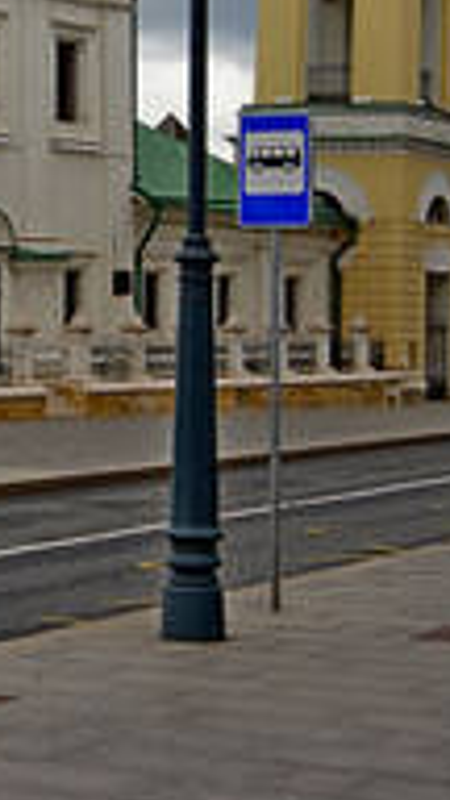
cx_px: -127
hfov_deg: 12.5
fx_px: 1994
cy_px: 162
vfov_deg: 22.4
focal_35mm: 94
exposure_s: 1/60
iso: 200
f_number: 8
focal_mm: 24
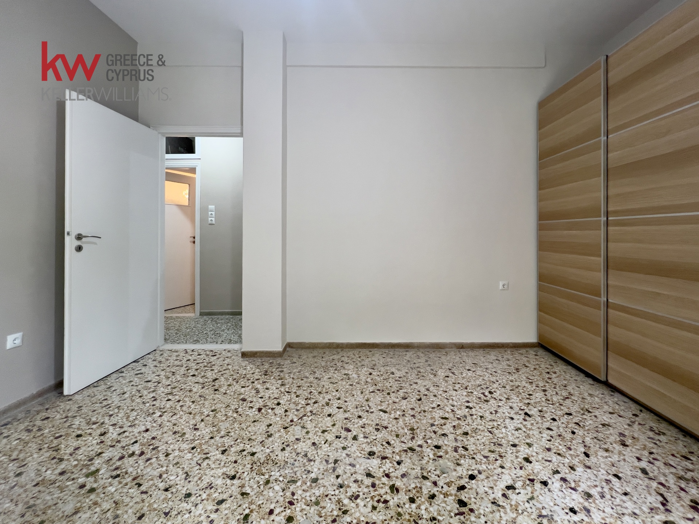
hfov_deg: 106.2
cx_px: 350
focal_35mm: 13
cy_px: 262
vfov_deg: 89.9
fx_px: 262
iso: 200
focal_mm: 1.57
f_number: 1.8
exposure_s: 1/100
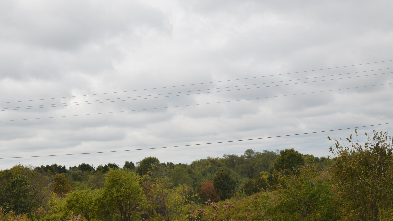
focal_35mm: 53
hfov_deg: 39.1
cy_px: 154
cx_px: 171
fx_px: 552
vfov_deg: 22.5
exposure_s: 1/200
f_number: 6.3
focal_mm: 28
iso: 100
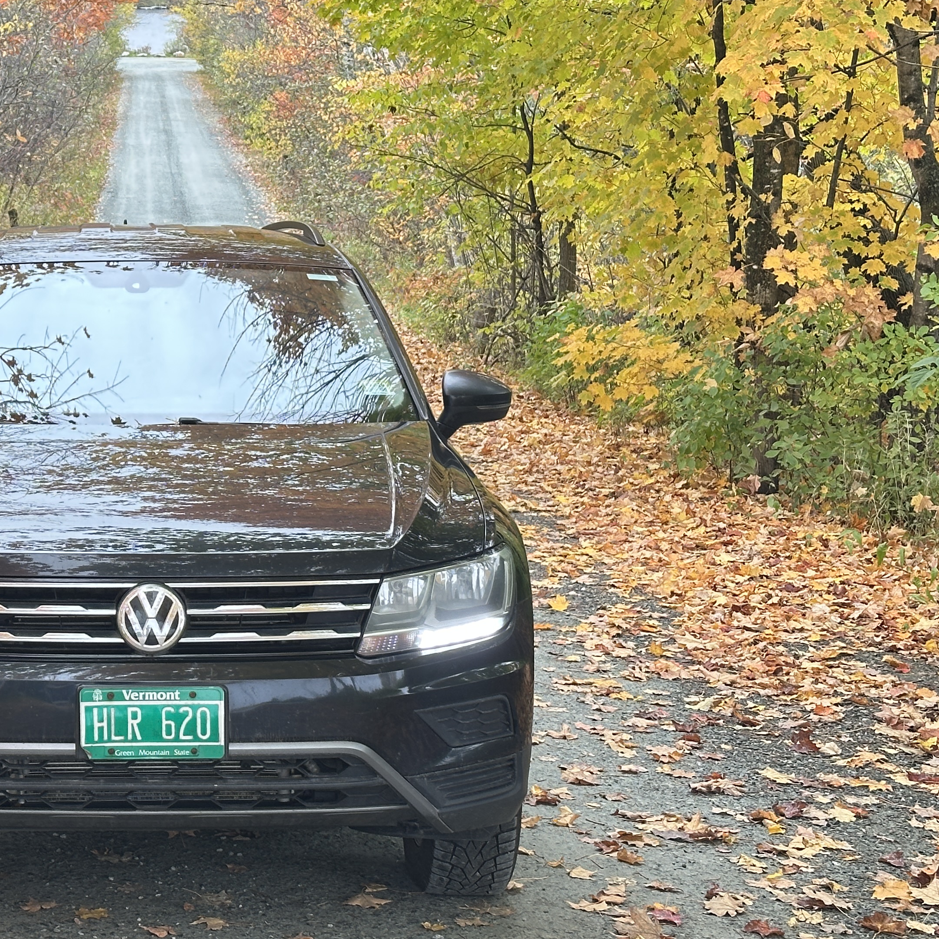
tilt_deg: -8.8
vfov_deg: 21.9
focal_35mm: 79
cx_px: 132
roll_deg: -1.5
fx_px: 2424
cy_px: 407
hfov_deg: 21.5
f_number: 1.78
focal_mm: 6.86
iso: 80
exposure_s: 1/126
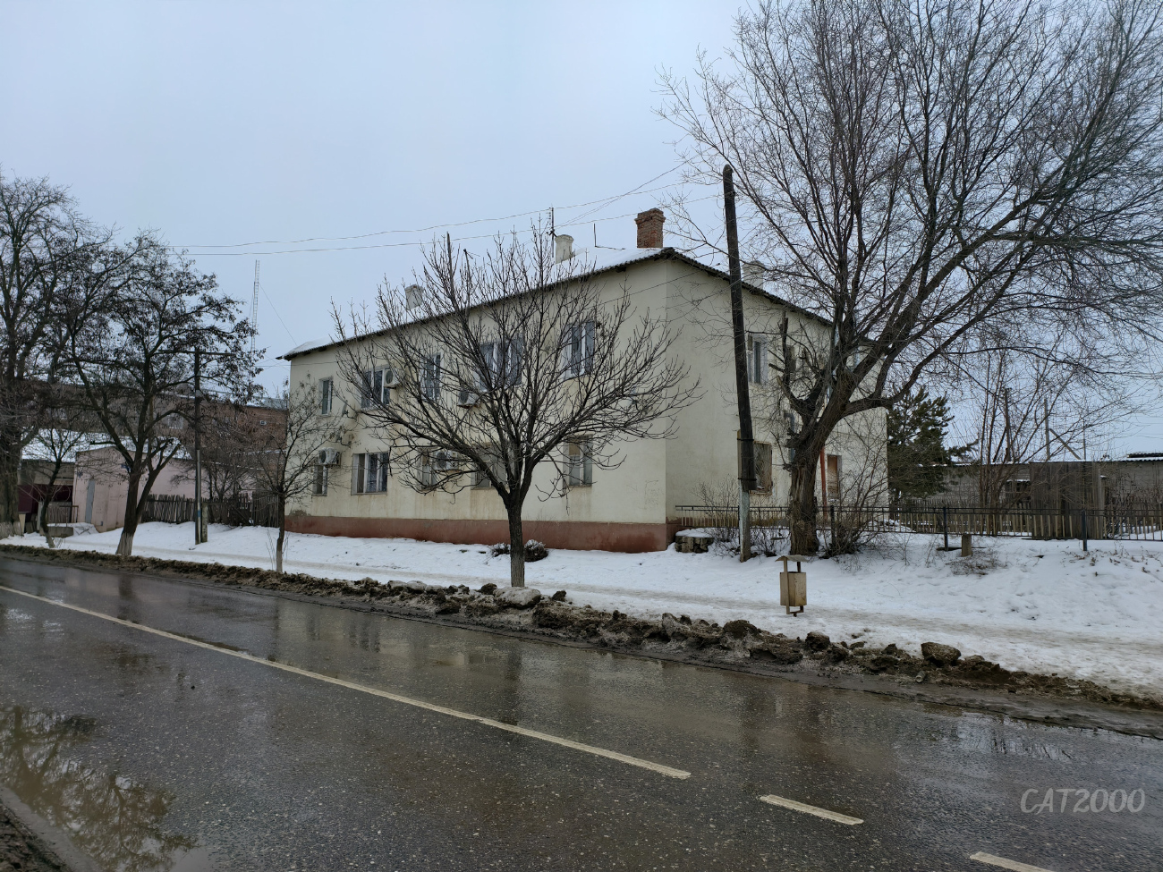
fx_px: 773
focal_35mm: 23
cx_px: 582
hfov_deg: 73.9
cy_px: 436
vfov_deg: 58.9
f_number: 1.57
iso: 72
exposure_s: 1/306
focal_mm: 6.54
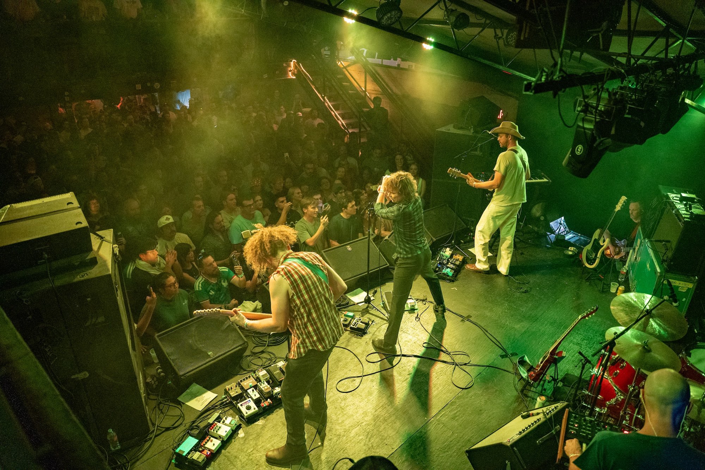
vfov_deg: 53.1
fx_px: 470
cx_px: 352
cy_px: 235
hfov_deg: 73.7
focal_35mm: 24
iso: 8000
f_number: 2.8
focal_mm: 24
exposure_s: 1/125
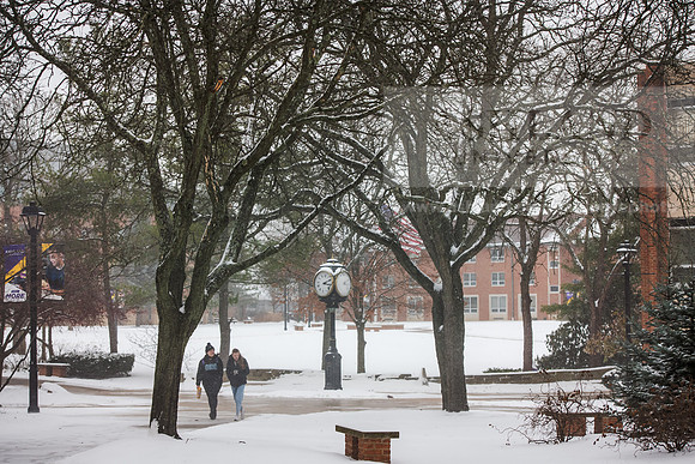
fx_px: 1583
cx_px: 348
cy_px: 232
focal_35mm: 82
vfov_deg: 16.7
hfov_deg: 24.8
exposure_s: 1/250
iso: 500
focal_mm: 82
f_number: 5
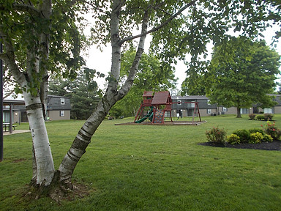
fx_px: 211
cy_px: 106
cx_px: 140
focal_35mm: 26
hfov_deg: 67.3
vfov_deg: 53.1
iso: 80
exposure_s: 1/60
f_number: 3.2
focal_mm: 4.6
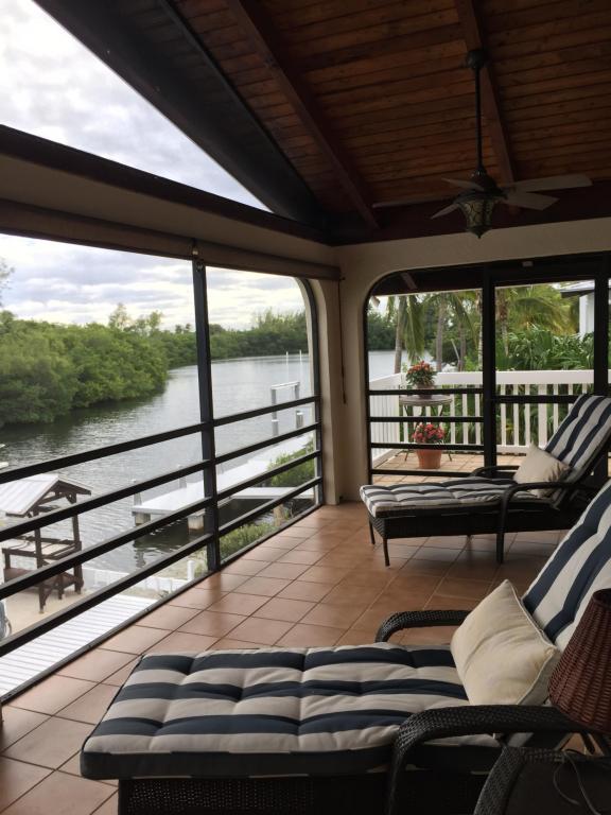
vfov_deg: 61.7
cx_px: 306
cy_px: 408
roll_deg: +2.3
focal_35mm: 29
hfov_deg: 48.2
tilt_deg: -4.4
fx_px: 682
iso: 32
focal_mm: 4.15
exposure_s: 1/341
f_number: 2.2
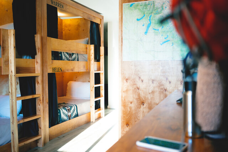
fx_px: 222
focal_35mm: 35
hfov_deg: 54.4
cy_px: 76
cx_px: 114
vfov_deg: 37.9
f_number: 2.8
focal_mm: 35
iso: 640
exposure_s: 1/125
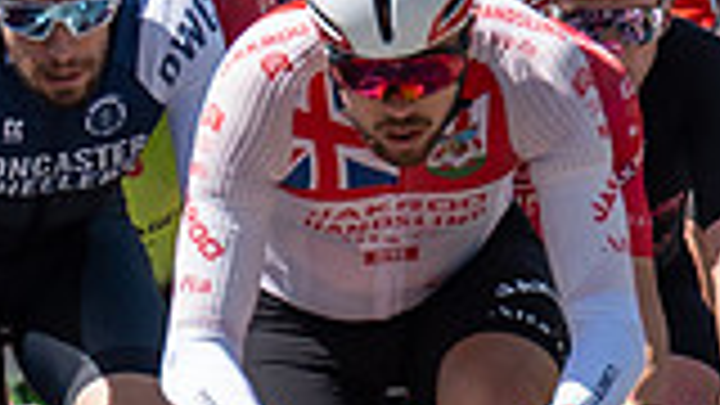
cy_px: 415
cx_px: -967
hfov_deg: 1.5
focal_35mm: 1473
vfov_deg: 0.8
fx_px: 28122
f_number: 5.6
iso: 250
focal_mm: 176
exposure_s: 1/1000
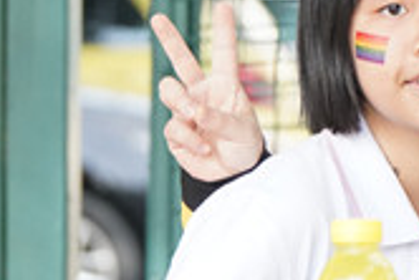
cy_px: 87
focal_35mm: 399
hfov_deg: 5.1
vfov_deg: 3.5
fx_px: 4648
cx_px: 596
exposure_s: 1/4000
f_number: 2.8
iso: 2500
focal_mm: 83
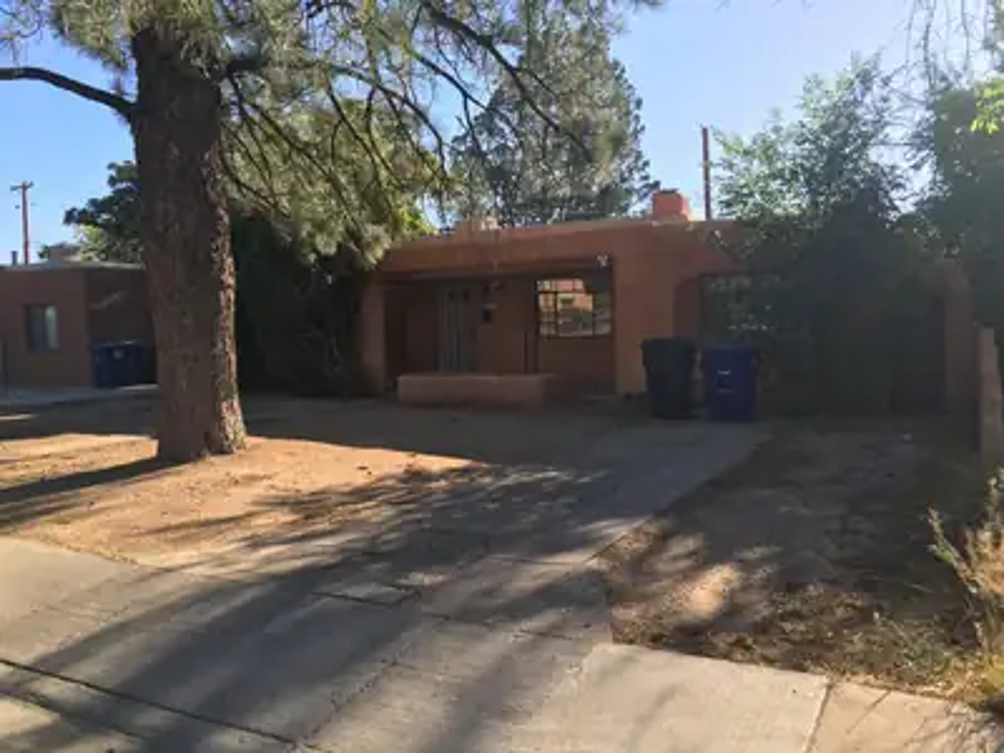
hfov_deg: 61.7
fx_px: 841
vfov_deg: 48.2
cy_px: 376
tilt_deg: -3.8
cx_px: 502
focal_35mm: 29
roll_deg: +2.1
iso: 25
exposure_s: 1/553
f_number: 2.2
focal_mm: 4.15
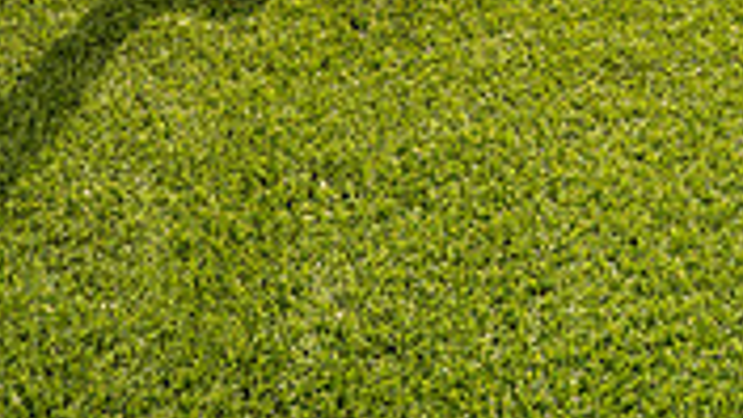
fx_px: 1793
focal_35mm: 91
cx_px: 114
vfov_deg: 11.4
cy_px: -524
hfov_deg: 23.0
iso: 100
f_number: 11
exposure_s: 1/250
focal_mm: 34
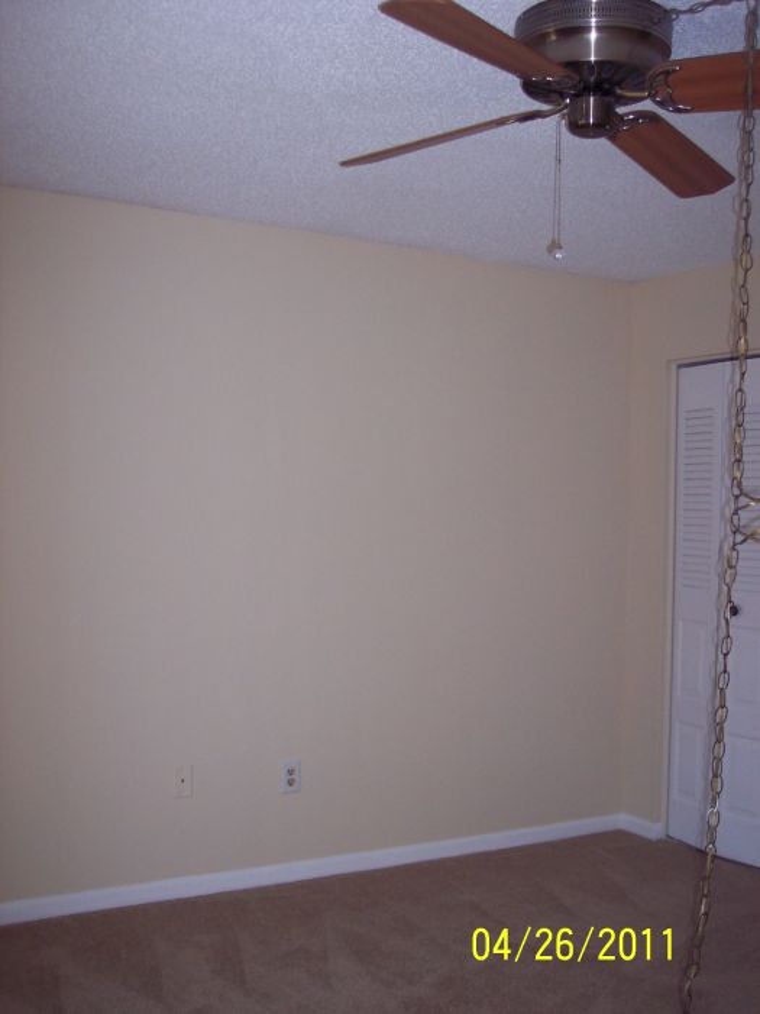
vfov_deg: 49.0
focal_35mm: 38
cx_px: 380
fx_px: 1112
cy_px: 507
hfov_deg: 37.7
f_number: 2.8
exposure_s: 1/30
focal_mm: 8
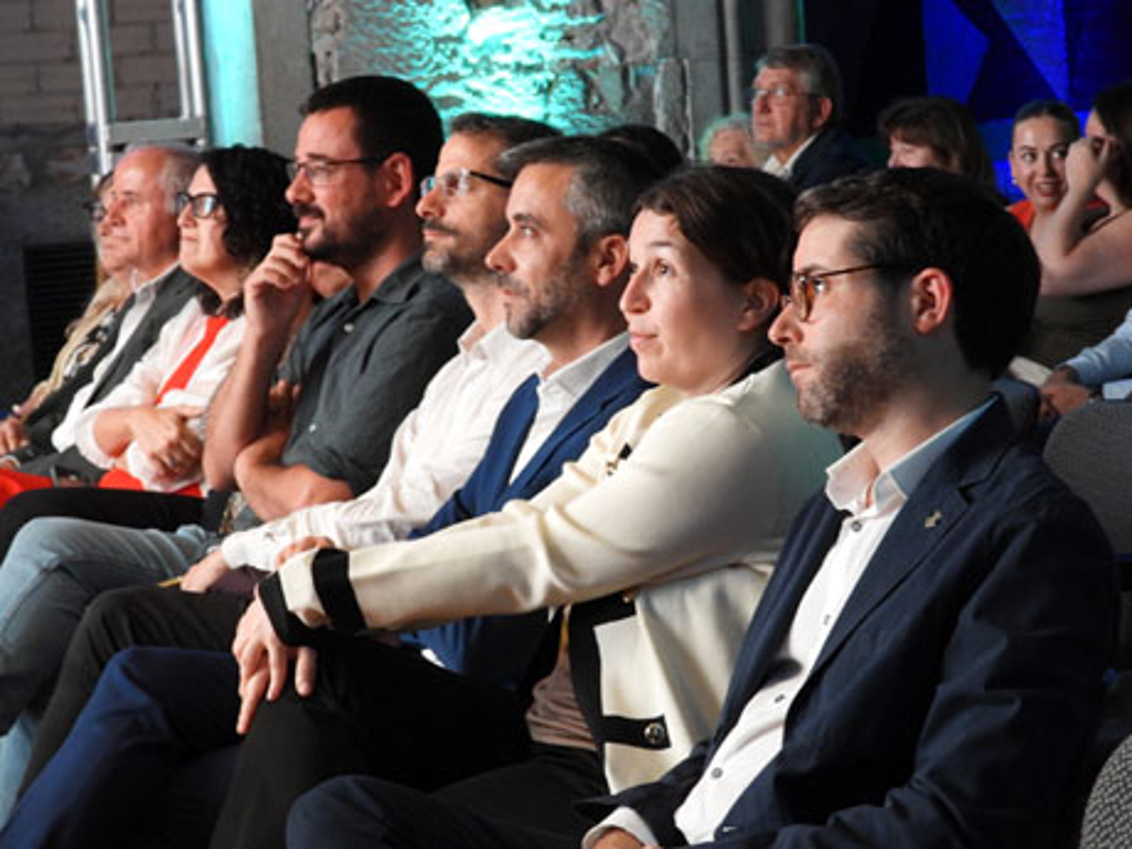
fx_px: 3434
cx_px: 566
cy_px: 424
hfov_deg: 18.7
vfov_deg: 14.1
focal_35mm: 105
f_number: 4
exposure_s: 1/10
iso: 800
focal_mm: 18.9
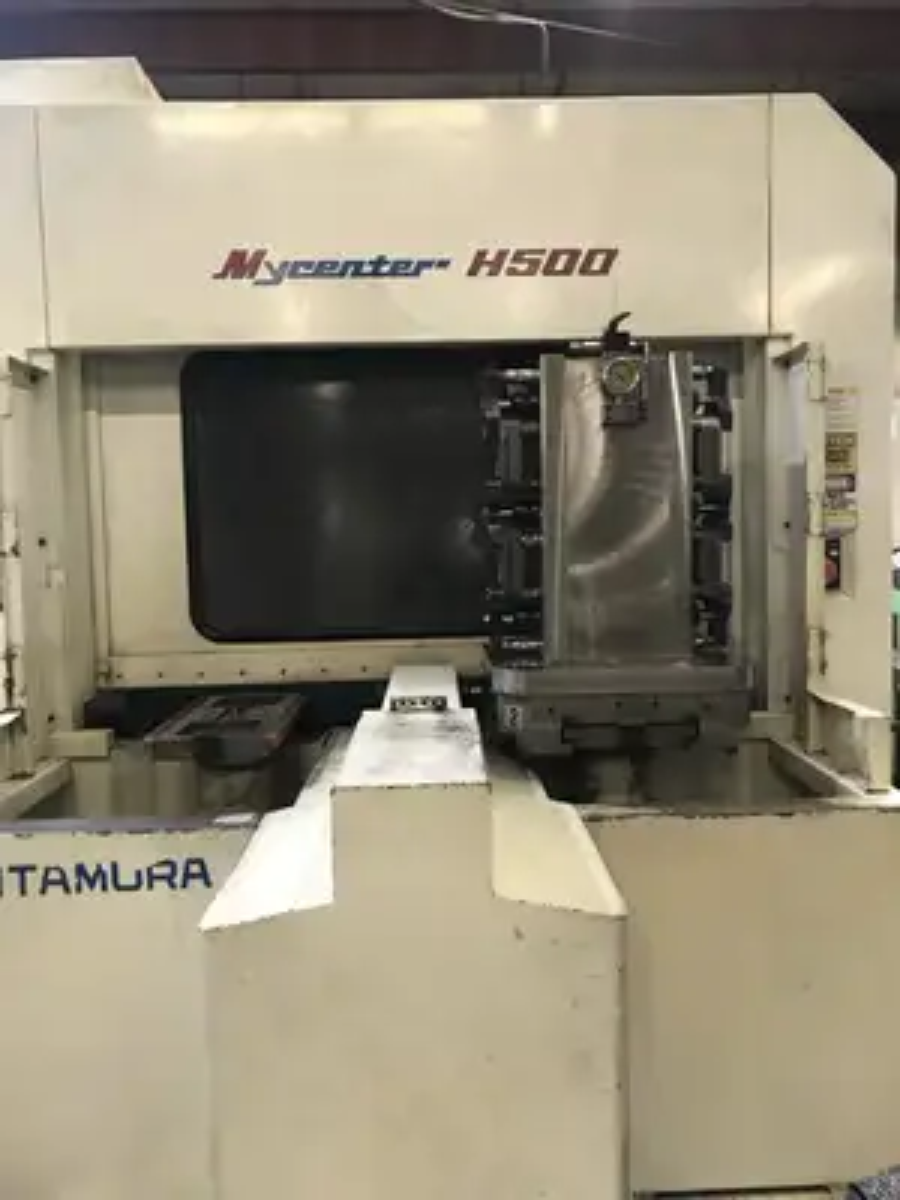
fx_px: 971
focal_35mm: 28
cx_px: 450
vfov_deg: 63.4
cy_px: 600
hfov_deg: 49.7
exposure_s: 1/15
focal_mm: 4
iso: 64
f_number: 1.8
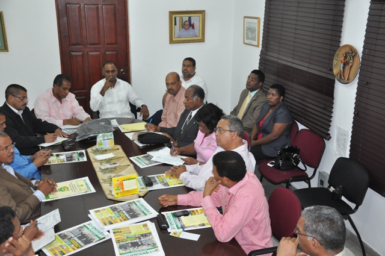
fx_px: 449
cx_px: 192
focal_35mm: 42
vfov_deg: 31.8
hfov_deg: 46.5
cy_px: 128
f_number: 5
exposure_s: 1/60
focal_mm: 28
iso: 1600
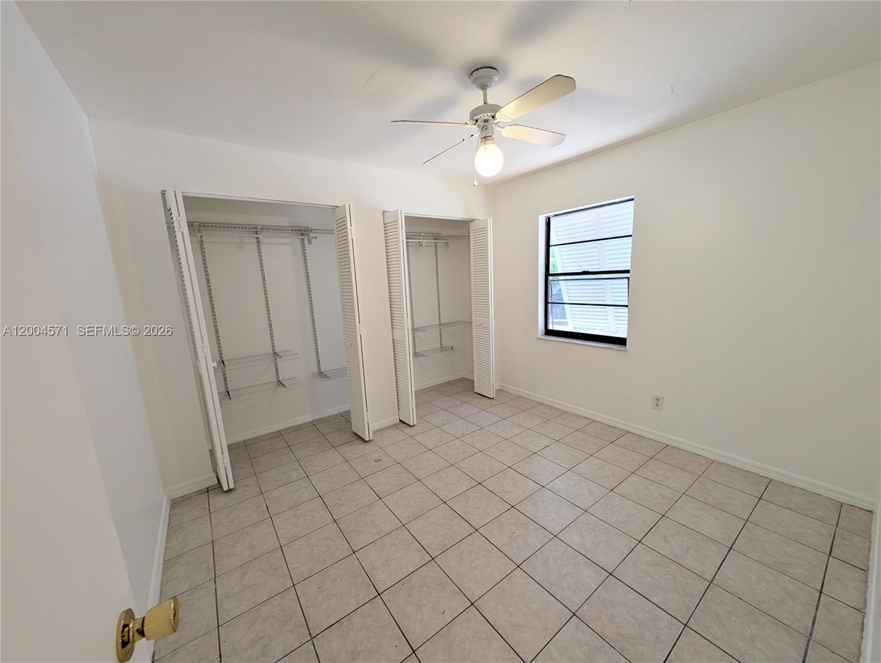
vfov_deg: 94.6
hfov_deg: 110.5
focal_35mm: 12
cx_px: 440
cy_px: 332
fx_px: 306
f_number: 1.95
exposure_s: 1/40
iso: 41
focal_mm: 2.23
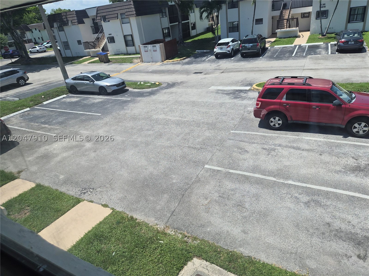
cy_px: 138
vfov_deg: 58.9
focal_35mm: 23
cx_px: 184
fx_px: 245
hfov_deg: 73.9
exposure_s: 1/6992
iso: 80
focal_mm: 5.4
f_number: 1.8
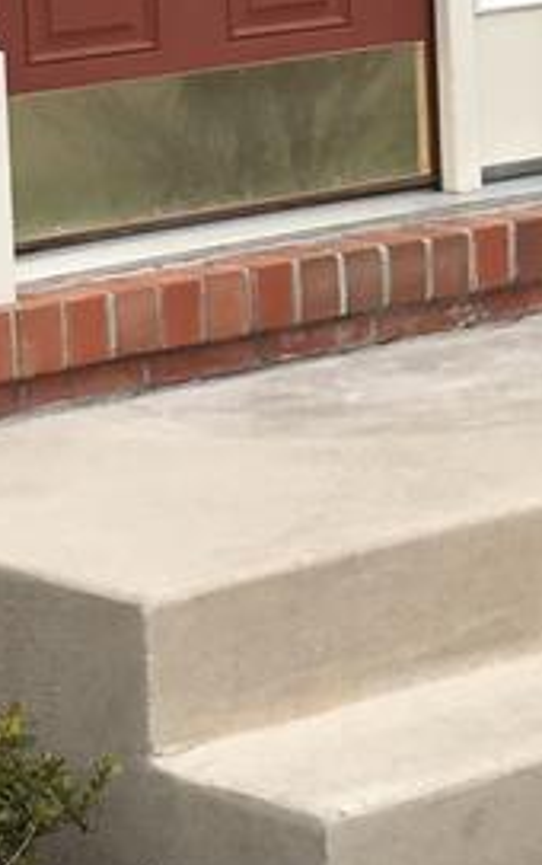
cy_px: -217
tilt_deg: -1.8
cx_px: 647
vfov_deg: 11.7
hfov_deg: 7.5
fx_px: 4101
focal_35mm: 174
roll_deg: +1.6
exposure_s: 1/214
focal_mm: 4.15
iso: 25
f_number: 2.2
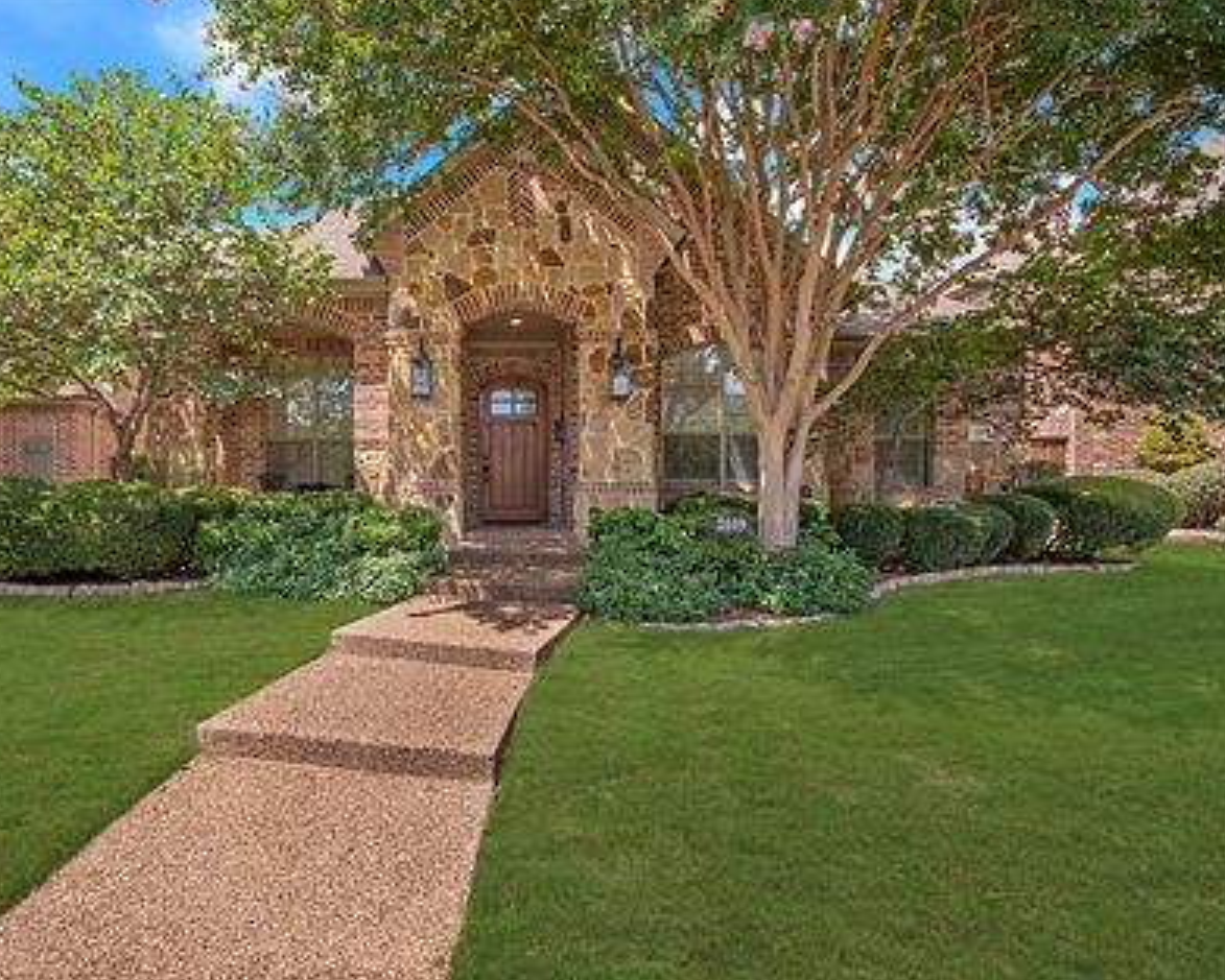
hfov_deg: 85.2
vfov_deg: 73.8
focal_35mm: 18
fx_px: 653
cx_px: 482
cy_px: 503
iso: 100
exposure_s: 1/200
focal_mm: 10
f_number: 8
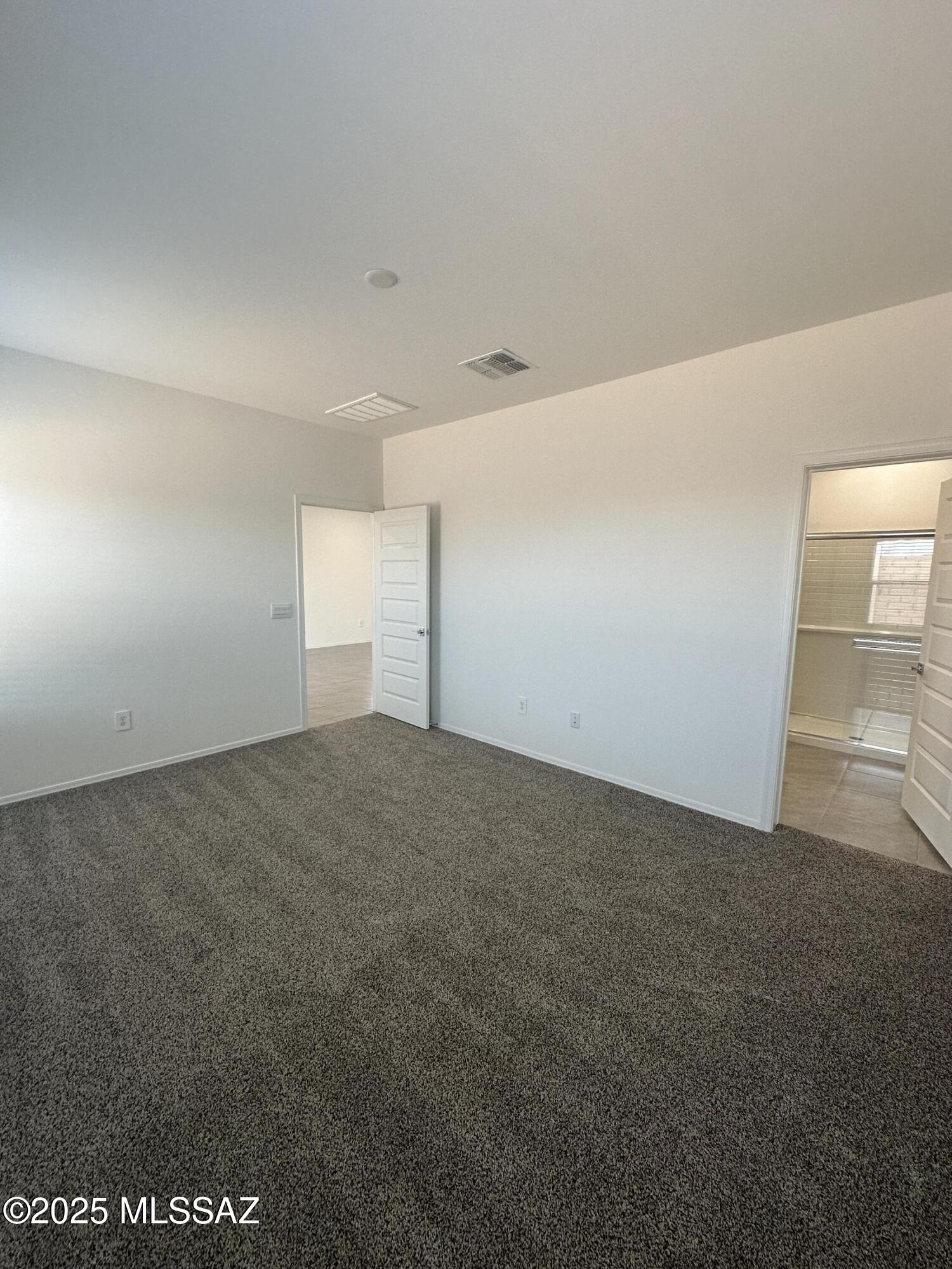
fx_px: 513
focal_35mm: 14
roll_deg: -2.2
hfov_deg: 85.7
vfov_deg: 102.1
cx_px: 476
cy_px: 634
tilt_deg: -7.5
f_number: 2.2
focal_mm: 2.22
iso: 125
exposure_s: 1/120
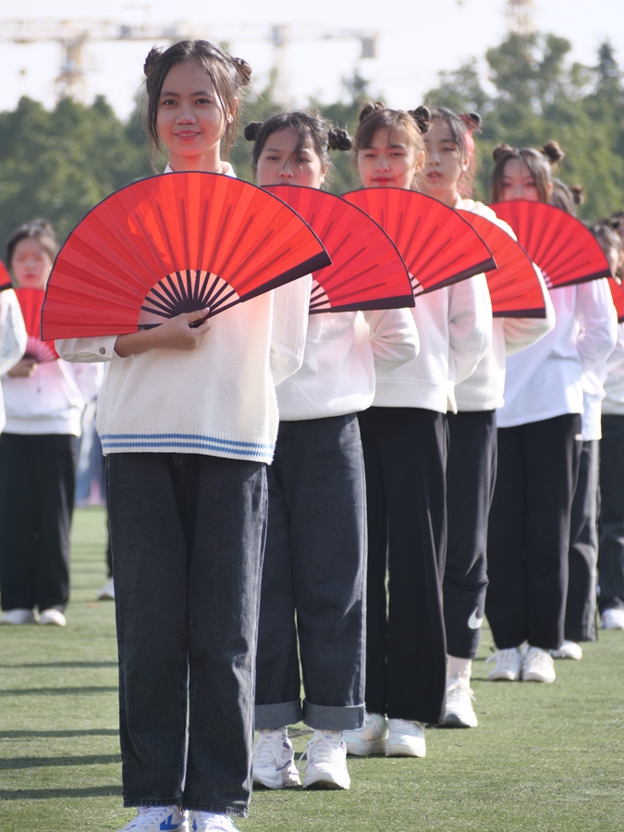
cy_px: 416
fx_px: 7211
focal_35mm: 300
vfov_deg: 6.6
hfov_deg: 5.0
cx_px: 312
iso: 200
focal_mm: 150
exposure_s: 1/400
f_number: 5.6
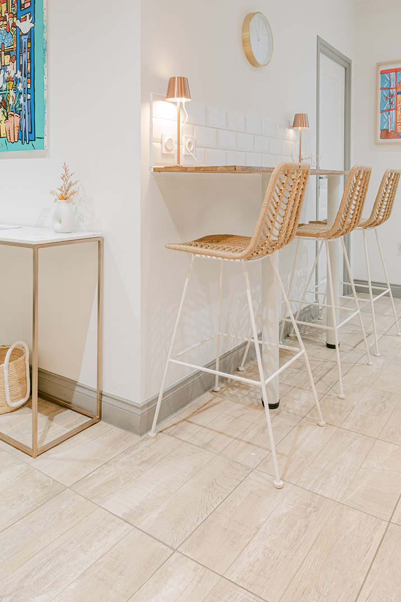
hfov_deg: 47.8
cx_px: 174
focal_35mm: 27
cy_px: 186
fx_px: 451
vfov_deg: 65.0
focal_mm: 12
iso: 100
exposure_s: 1.3
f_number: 10
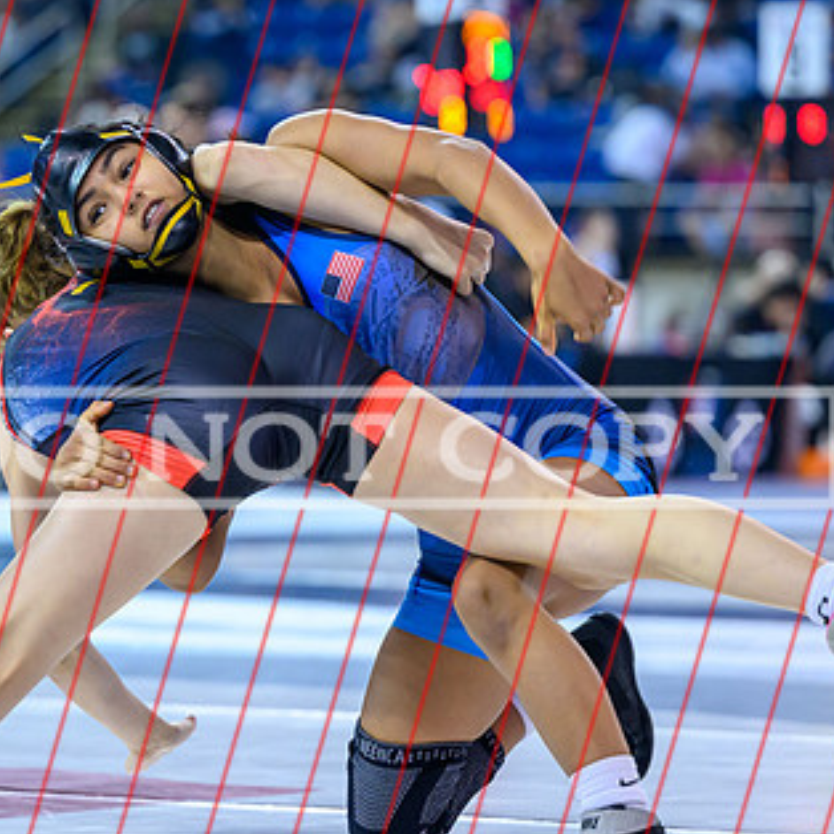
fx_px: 5833
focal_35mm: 214
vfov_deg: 8.2
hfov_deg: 8.2
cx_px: 200
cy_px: 356
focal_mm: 110
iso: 2500
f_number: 2.8
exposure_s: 1/800
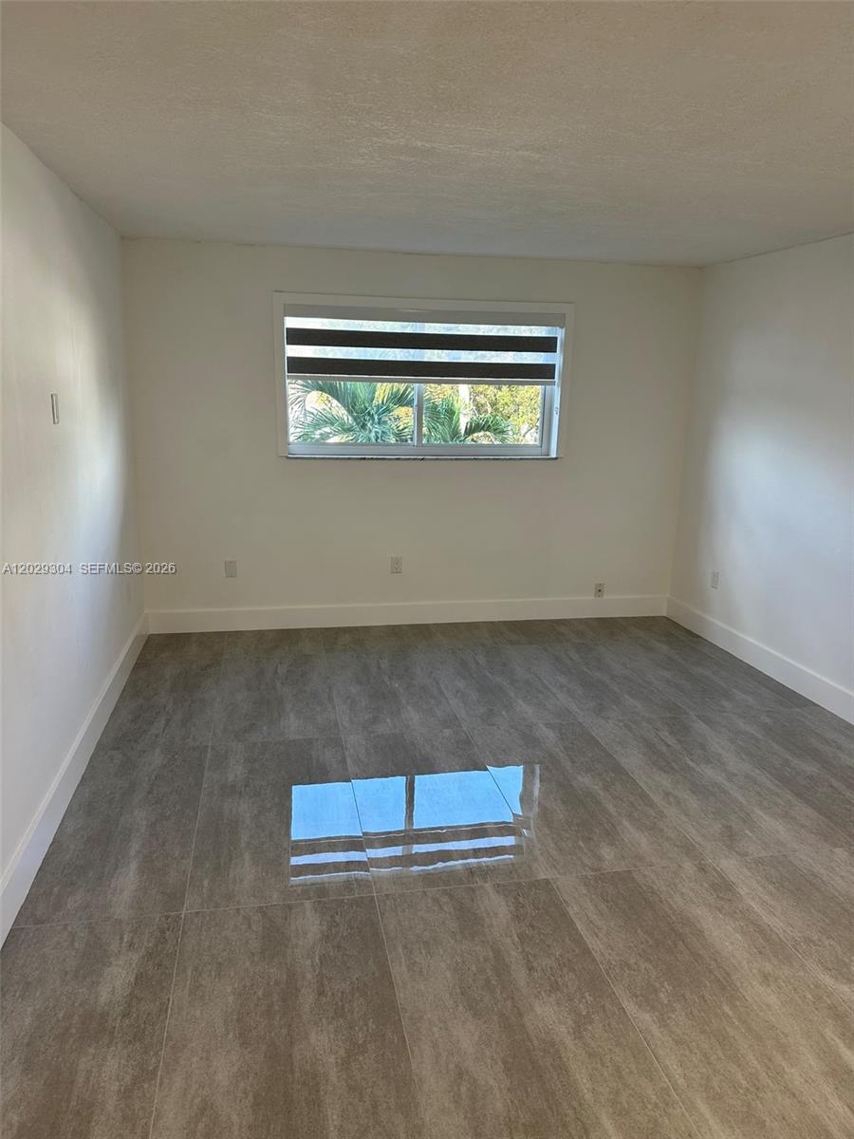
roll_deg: -2.4
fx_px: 789
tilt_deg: -12.8
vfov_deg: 71.6
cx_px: 427
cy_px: 570
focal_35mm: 24
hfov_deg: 56.8
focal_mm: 6.86
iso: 64
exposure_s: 1/121
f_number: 1.78
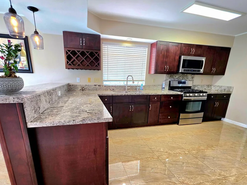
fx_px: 114
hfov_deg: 94.5
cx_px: 119
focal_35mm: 16
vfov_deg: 77.3
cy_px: 110
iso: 125
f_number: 1.9
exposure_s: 1/120
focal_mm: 2.2
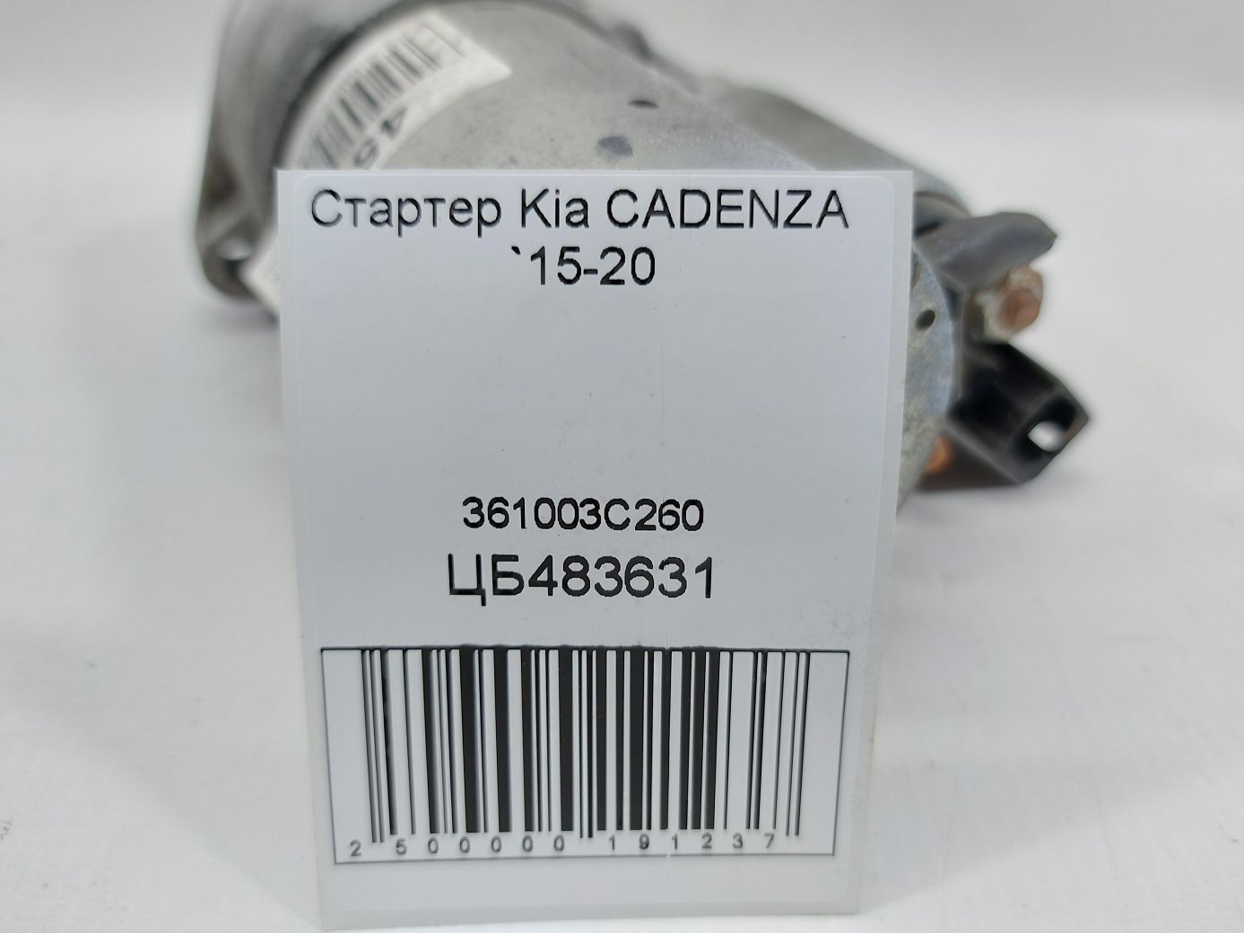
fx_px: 862
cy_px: 466
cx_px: 622
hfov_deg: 71.6
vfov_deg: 56.8
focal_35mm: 24
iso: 80
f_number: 1.8
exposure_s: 1/50
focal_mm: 5.23
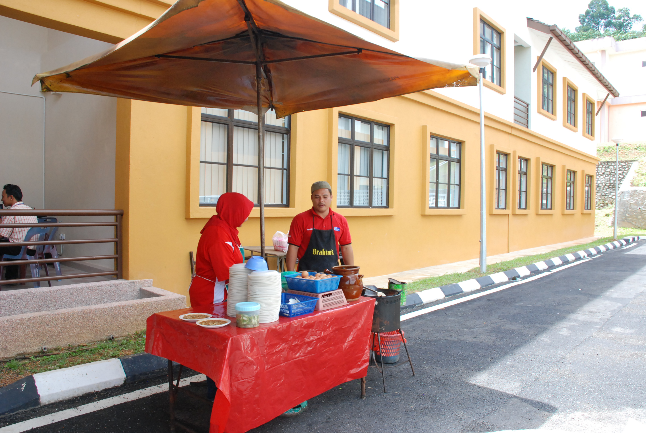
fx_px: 485
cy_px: 216
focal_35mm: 27
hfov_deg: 67.3
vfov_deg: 48.1
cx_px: 323
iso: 800
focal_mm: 18
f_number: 9
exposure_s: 1/125
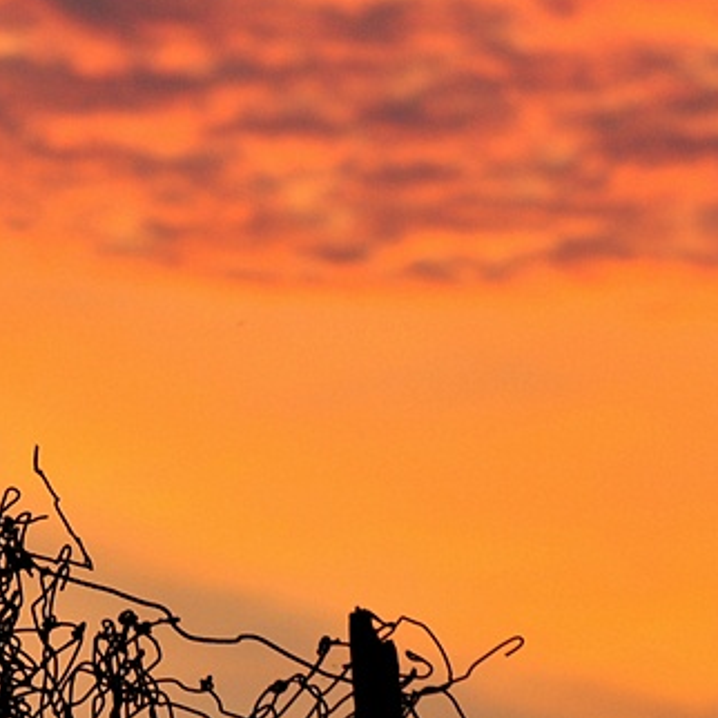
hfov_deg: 3.6
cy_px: 62
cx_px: 123
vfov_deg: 3.6
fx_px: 11292
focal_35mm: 481
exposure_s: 1/60
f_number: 10
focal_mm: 135
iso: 200
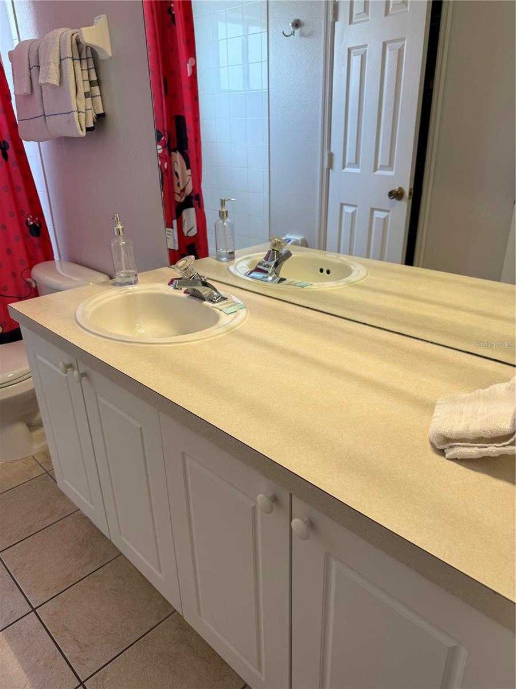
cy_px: 344
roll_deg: +1.7
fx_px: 477
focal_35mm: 24
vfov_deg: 71.6
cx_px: 258
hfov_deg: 56.8
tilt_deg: -23.9
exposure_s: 1/132
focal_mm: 6.76
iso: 50
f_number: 1.78
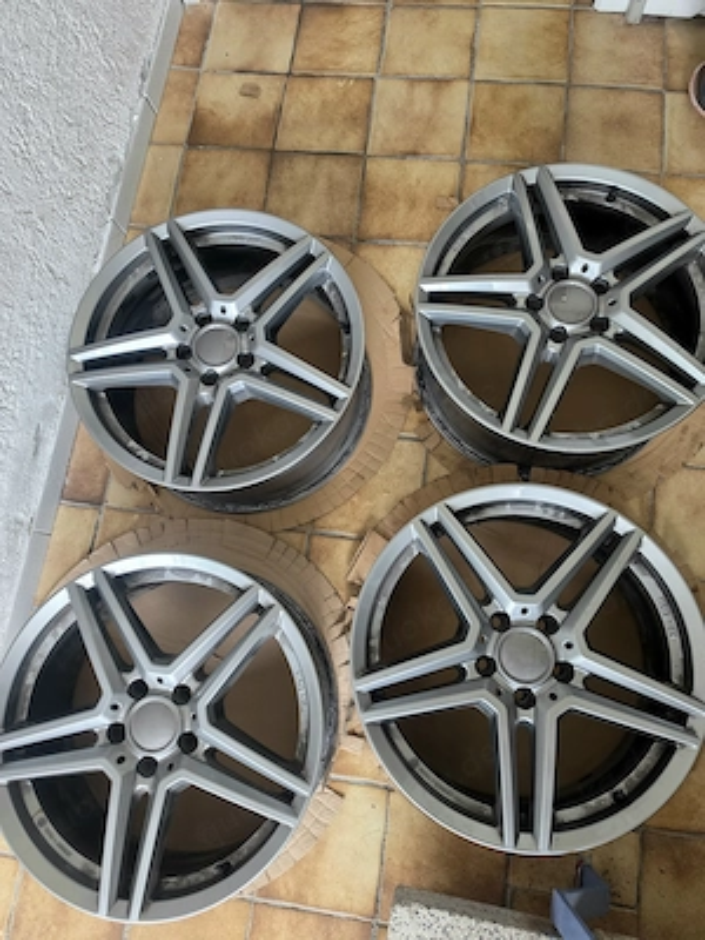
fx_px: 625
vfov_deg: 73.9
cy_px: 470
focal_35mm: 23
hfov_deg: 58.9
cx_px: 352
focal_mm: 6.5
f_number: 1.4
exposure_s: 1/101
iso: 200
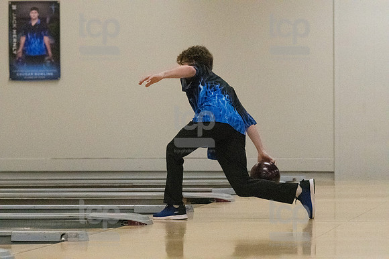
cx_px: 194
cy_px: 130
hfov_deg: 11.2
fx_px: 1976
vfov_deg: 7.5
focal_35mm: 183
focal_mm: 122
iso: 10000
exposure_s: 1/1250
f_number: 4
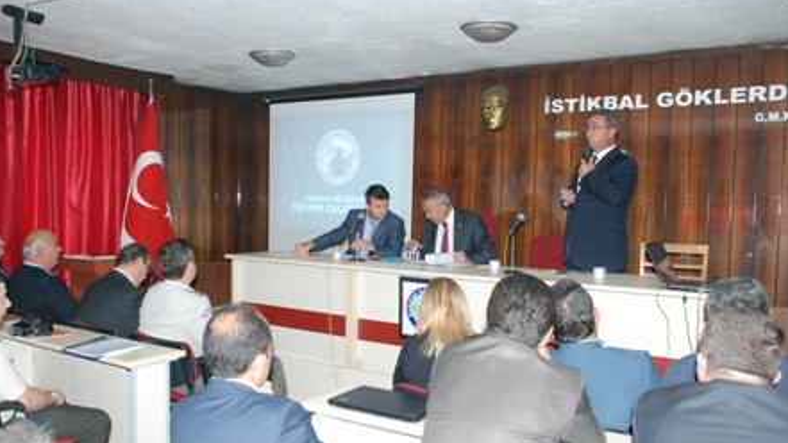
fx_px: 669
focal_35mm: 32
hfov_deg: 61.0
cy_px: 247
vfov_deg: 36.6
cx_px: 395
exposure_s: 1/60
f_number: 5
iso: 1000
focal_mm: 20
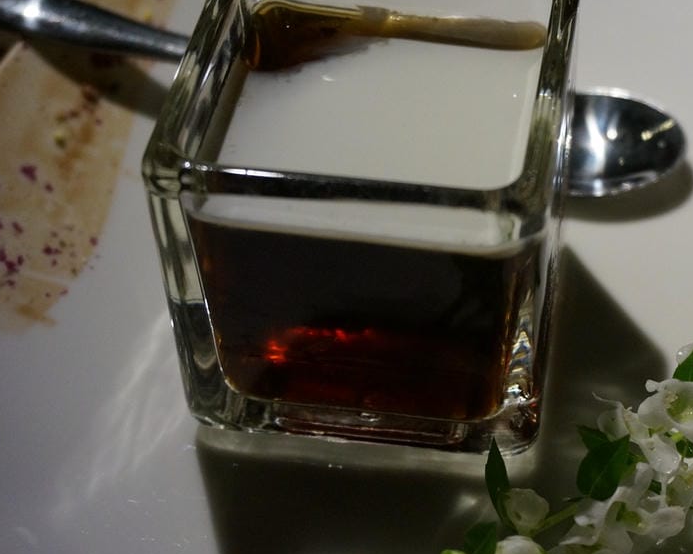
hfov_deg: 24.2
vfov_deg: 19.6
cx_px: 520
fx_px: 1599
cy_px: 254
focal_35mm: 78
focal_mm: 32
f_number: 5
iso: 1250
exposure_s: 1/160
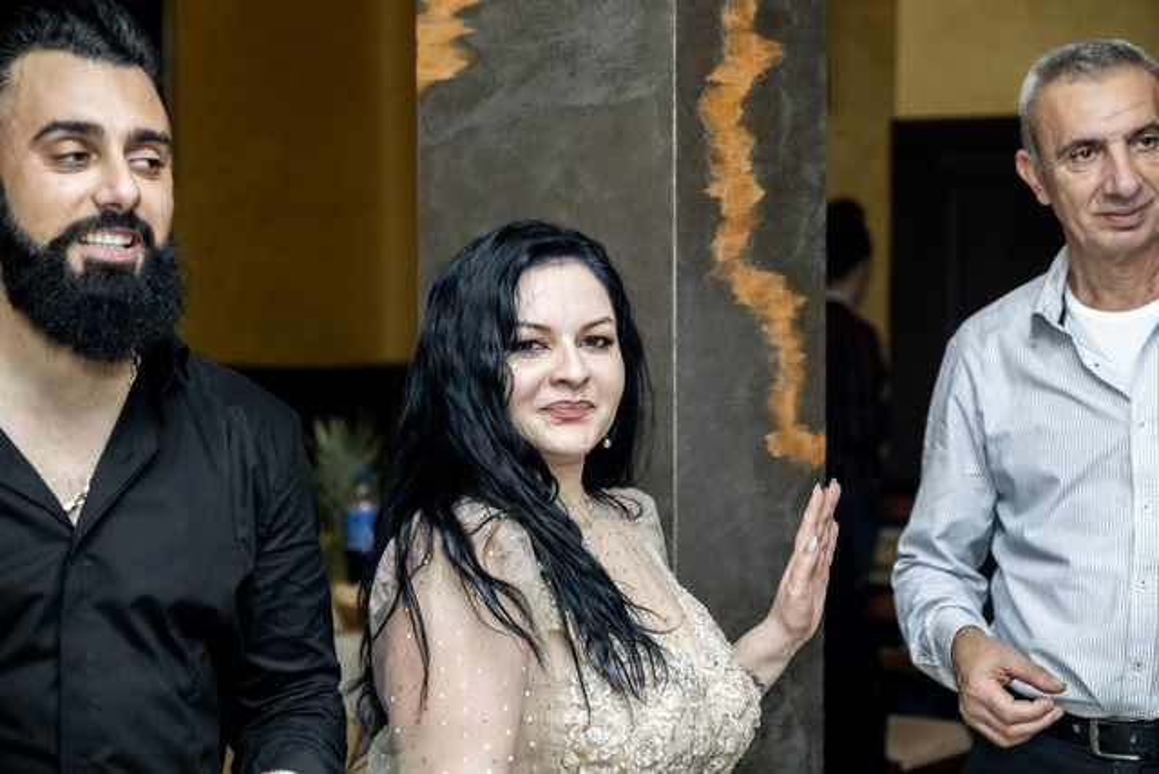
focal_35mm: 83
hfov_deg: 24.5
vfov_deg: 16.5
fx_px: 2673
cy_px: 387
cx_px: 580
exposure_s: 1/125
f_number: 2.8
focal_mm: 55
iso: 1000
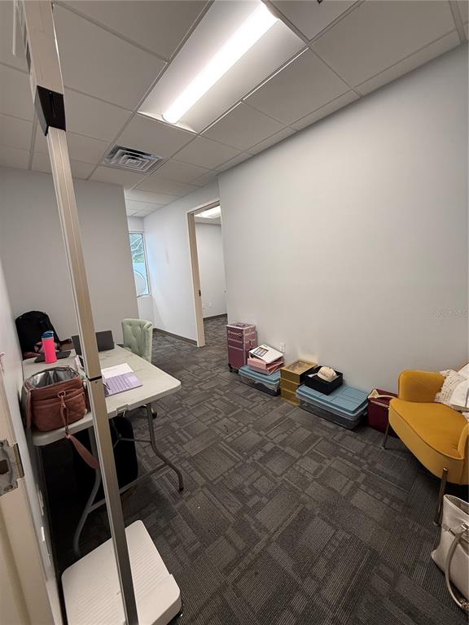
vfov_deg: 102.1
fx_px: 253
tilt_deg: -9.5
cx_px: 234
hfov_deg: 85.7
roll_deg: +2.8
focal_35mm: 14
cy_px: 312
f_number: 2.2
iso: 160
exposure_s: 1/75
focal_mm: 2.22
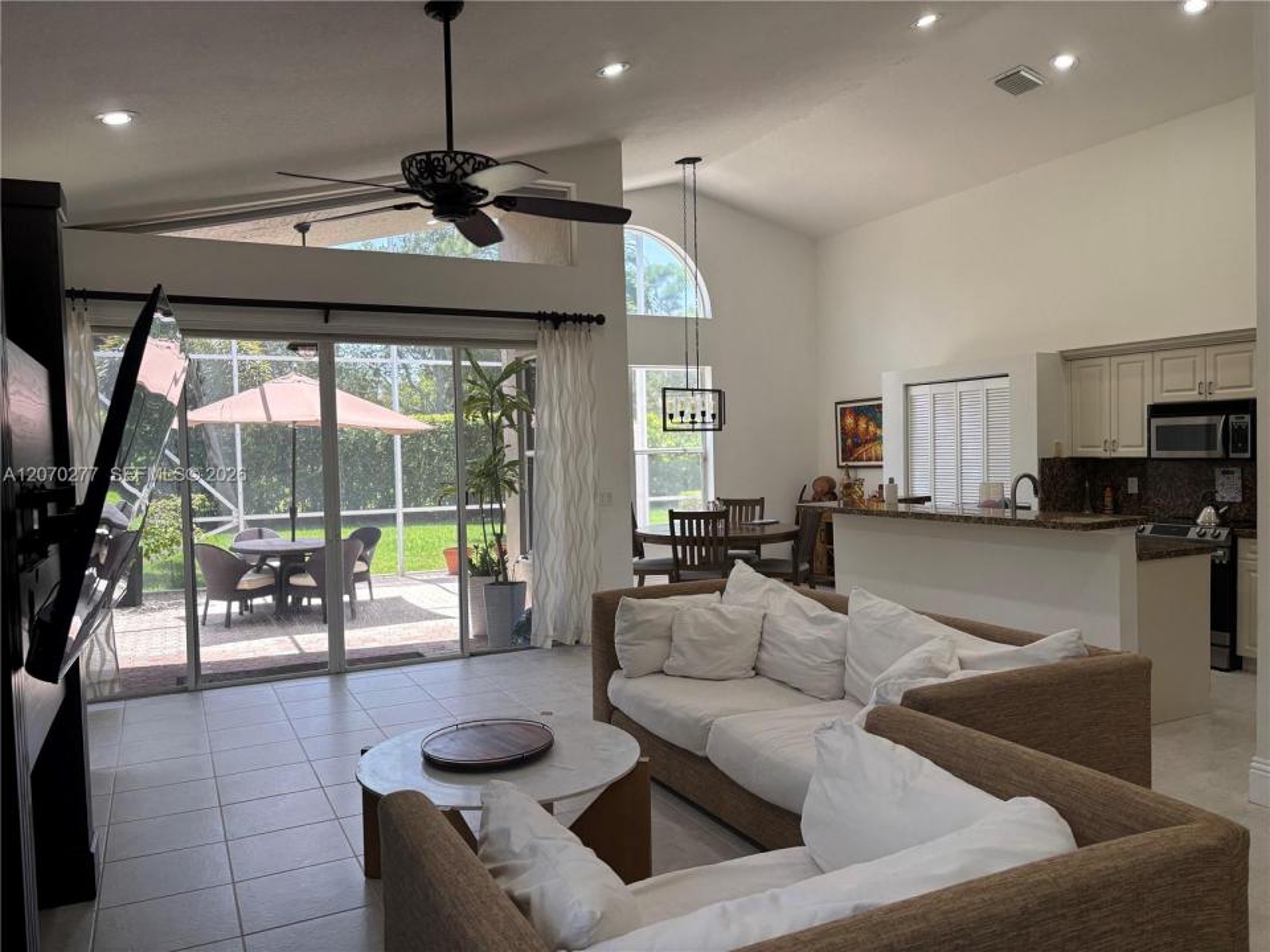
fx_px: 954
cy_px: 476
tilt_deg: -2.7
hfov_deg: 67.3
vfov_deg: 53.1
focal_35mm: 26
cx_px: 635
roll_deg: +1.3
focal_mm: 5.96
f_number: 1.6
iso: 100
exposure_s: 1/120
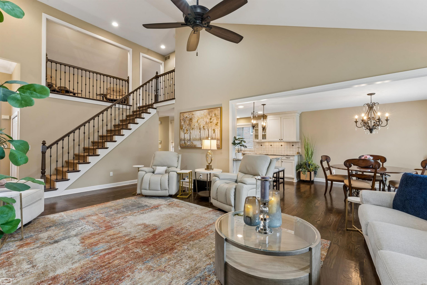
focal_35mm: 16
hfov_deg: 96.7
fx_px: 190
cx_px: 214
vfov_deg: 73.7
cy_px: 142
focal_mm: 16
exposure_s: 1.3
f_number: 16
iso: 200
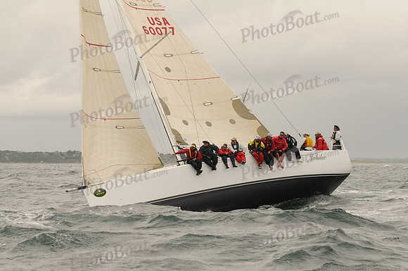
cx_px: 204
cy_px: 136
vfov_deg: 10.6
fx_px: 1460
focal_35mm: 129
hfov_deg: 15.9
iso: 200
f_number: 4.5
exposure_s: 1/1000
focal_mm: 86
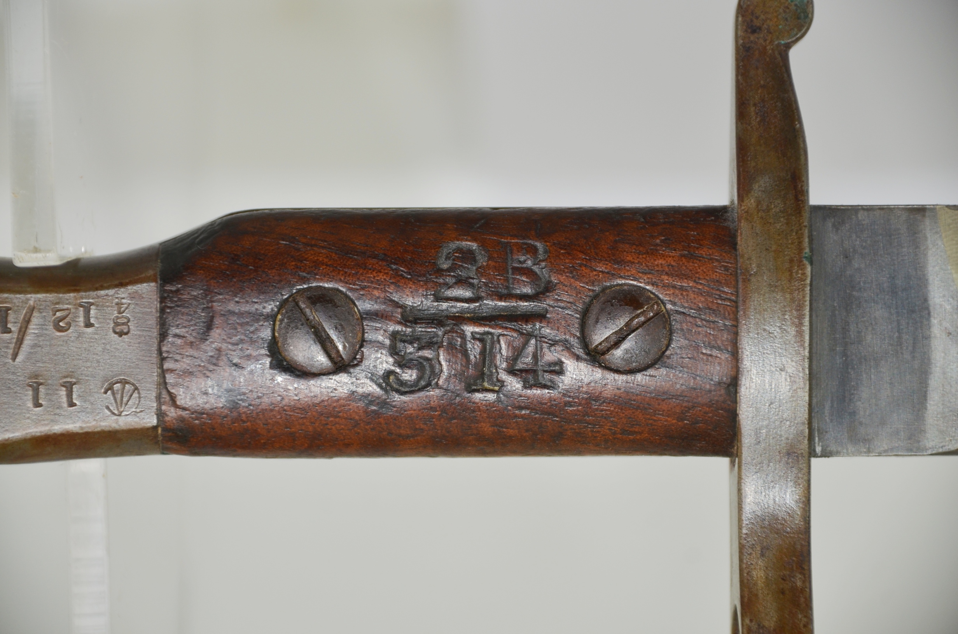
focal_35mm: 202
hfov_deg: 10.2
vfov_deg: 6.8
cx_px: 479
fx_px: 5378
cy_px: 317
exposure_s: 1/250
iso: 200
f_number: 5.6
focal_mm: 135
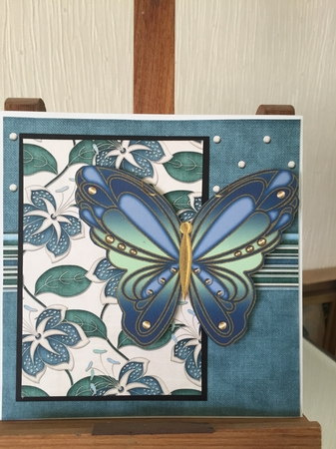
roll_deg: +0.1
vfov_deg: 61.7
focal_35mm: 29
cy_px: 224
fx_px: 376
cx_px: 168
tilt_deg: -13.4
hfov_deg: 48.2
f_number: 2.2
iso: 125
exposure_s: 1/33
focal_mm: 4.15
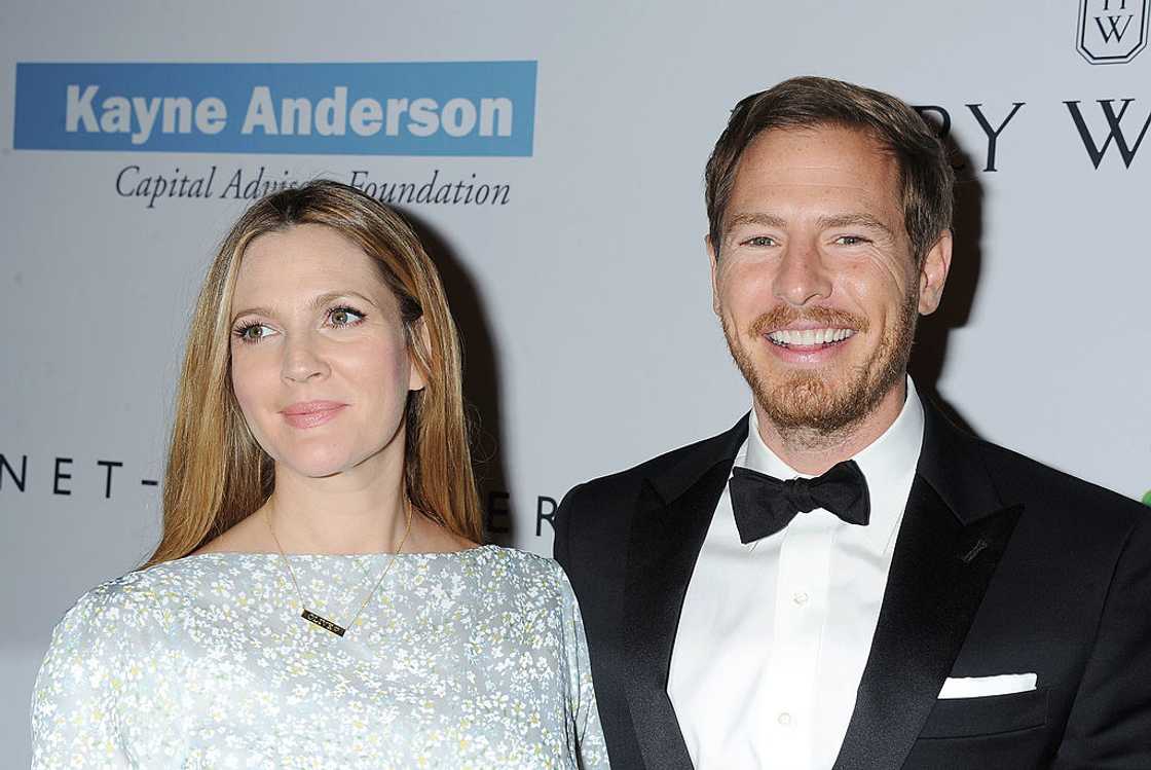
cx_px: 576
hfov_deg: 30.9
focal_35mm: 65
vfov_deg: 21.0
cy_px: 385
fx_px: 2080
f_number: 9
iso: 400
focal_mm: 65
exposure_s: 1/200
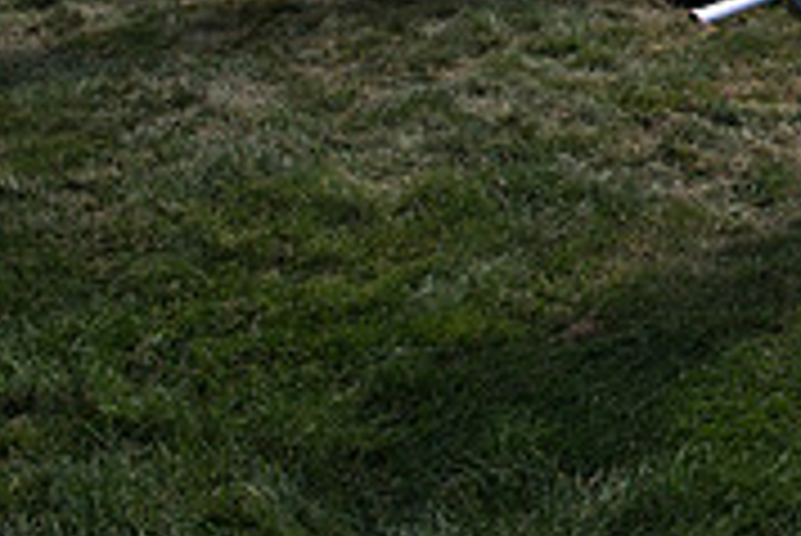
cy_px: -309
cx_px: 1022
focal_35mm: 78
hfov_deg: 23.2
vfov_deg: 15.8
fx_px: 1737
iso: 250
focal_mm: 24
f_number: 4.5
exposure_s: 1/1600
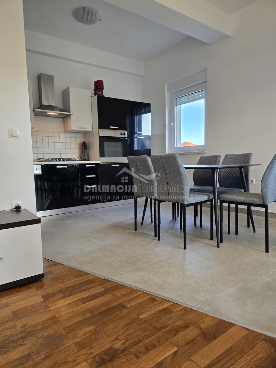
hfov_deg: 58.9
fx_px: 245
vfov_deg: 73.9
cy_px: 184
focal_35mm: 23
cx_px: 138
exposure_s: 1/100
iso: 160
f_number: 1.7
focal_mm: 6.3
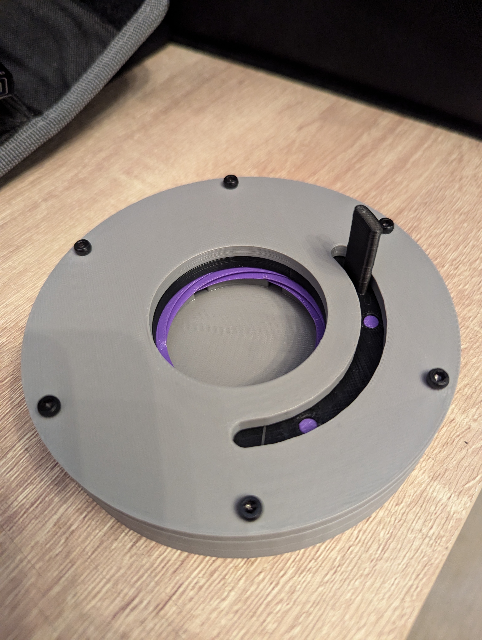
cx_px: 241
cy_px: 320
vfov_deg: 71.5
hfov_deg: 56.9
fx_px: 444
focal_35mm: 24
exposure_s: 1/30
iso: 673
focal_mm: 6.81
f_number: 1.85
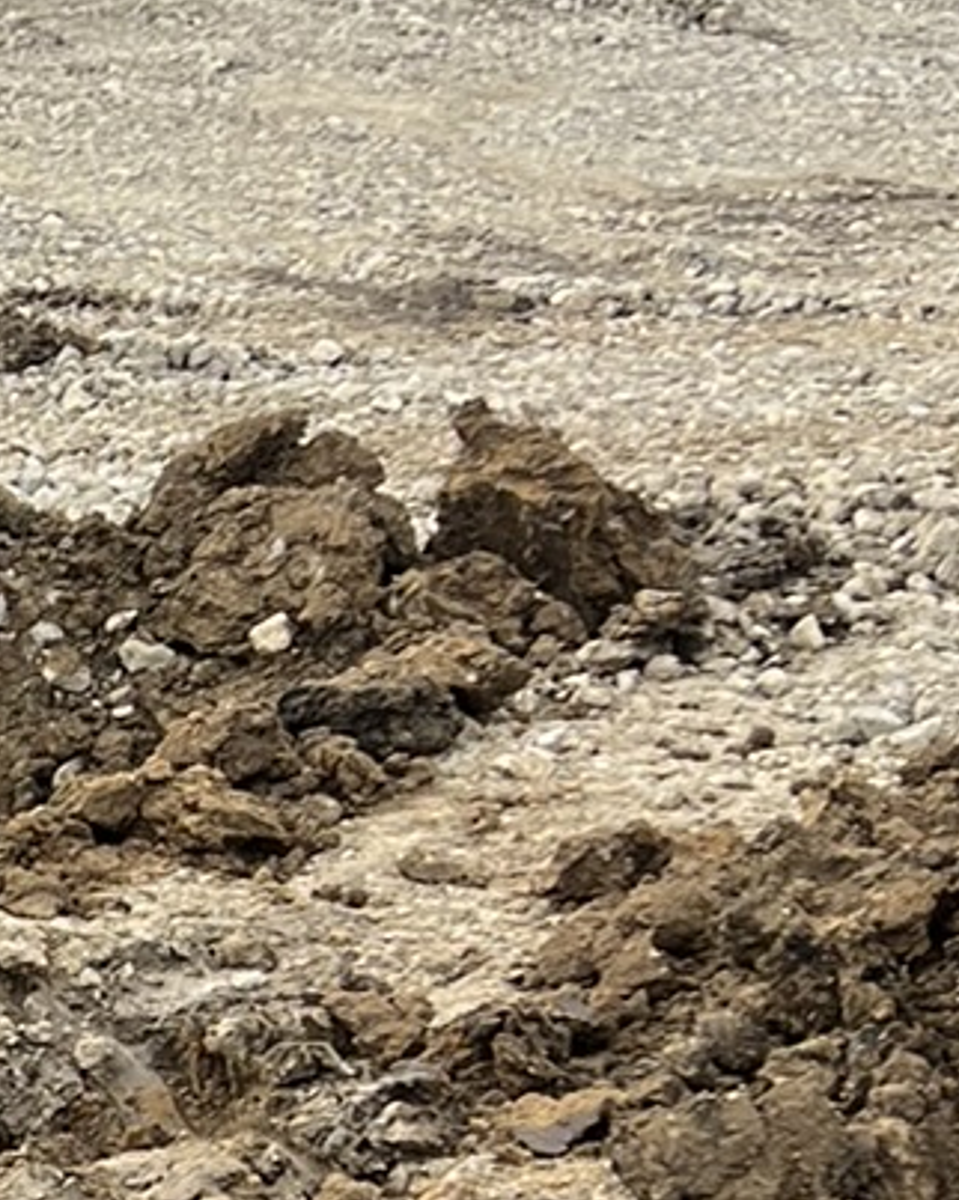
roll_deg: +1.7
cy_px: 1021
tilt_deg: -17.3
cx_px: -980
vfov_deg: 14.8
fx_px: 4580
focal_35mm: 129
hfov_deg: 10.9
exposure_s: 1/917
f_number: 1.5
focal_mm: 5.7
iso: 50
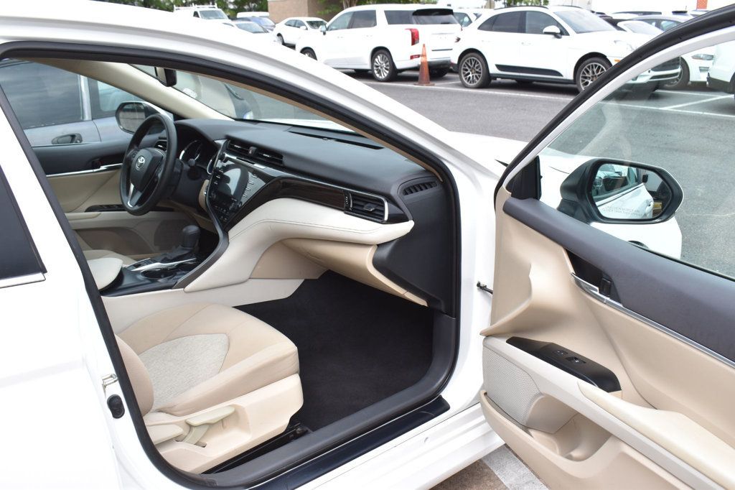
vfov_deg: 39.9
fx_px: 673
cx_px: 368
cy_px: 245
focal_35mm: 33
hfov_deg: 57.2
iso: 320
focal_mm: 22
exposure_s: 1/250
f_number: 8
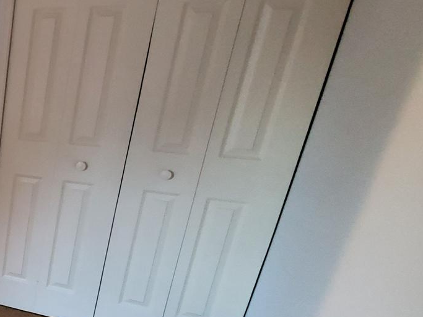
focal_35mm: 39
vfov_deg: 36.0
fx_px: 476
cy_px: 237
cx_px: -170
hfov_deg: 31.6
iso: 800
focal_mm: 1.8
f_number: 2.2
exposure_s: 1/24
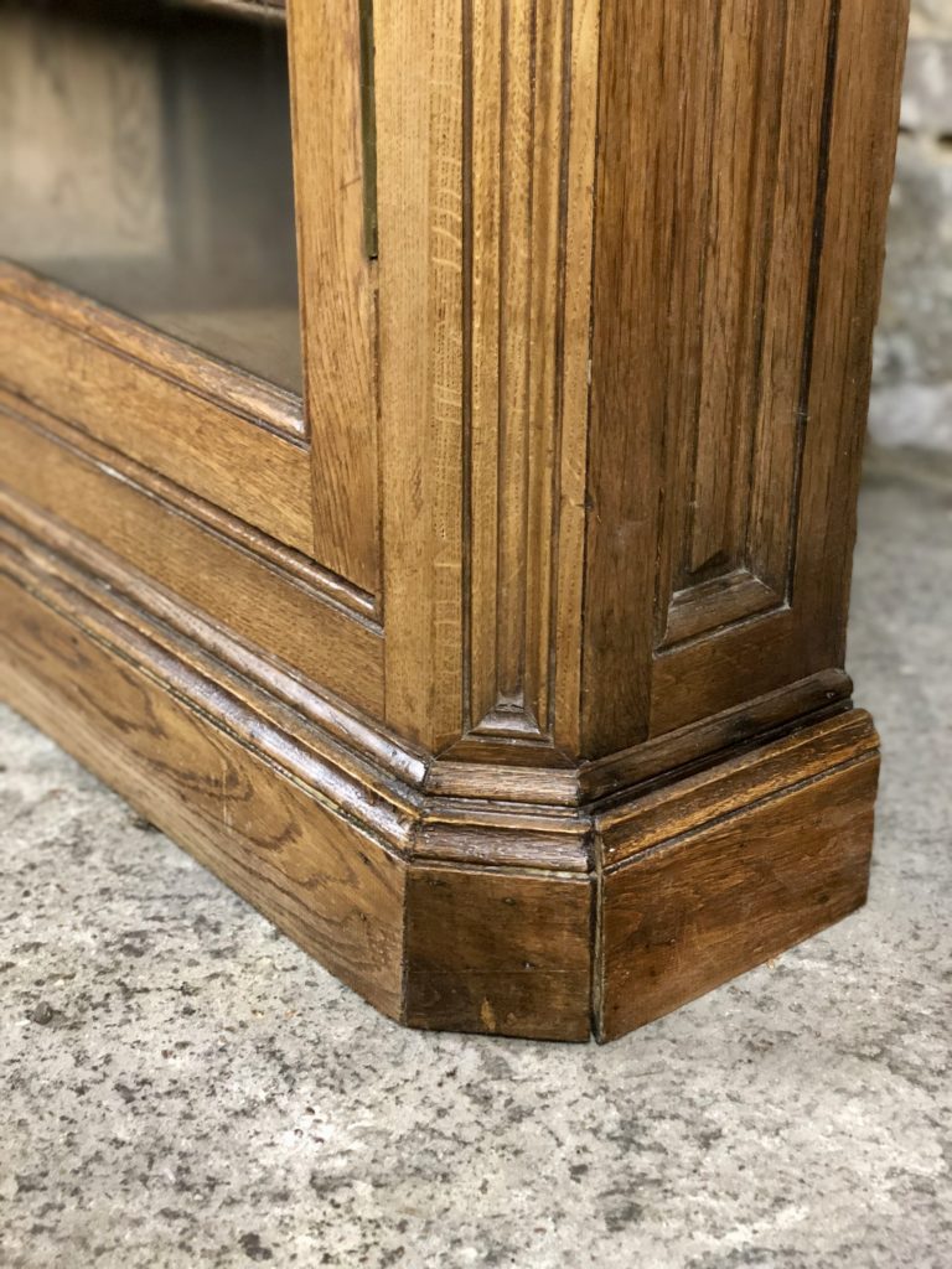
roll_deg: +0.8
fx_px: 1907
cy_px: 634
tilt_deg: -26.1
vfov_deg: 36.8
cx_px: 476
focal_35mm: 52
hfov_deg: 28.0
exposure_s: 1/11
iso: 160
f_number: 2.4
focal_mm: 6
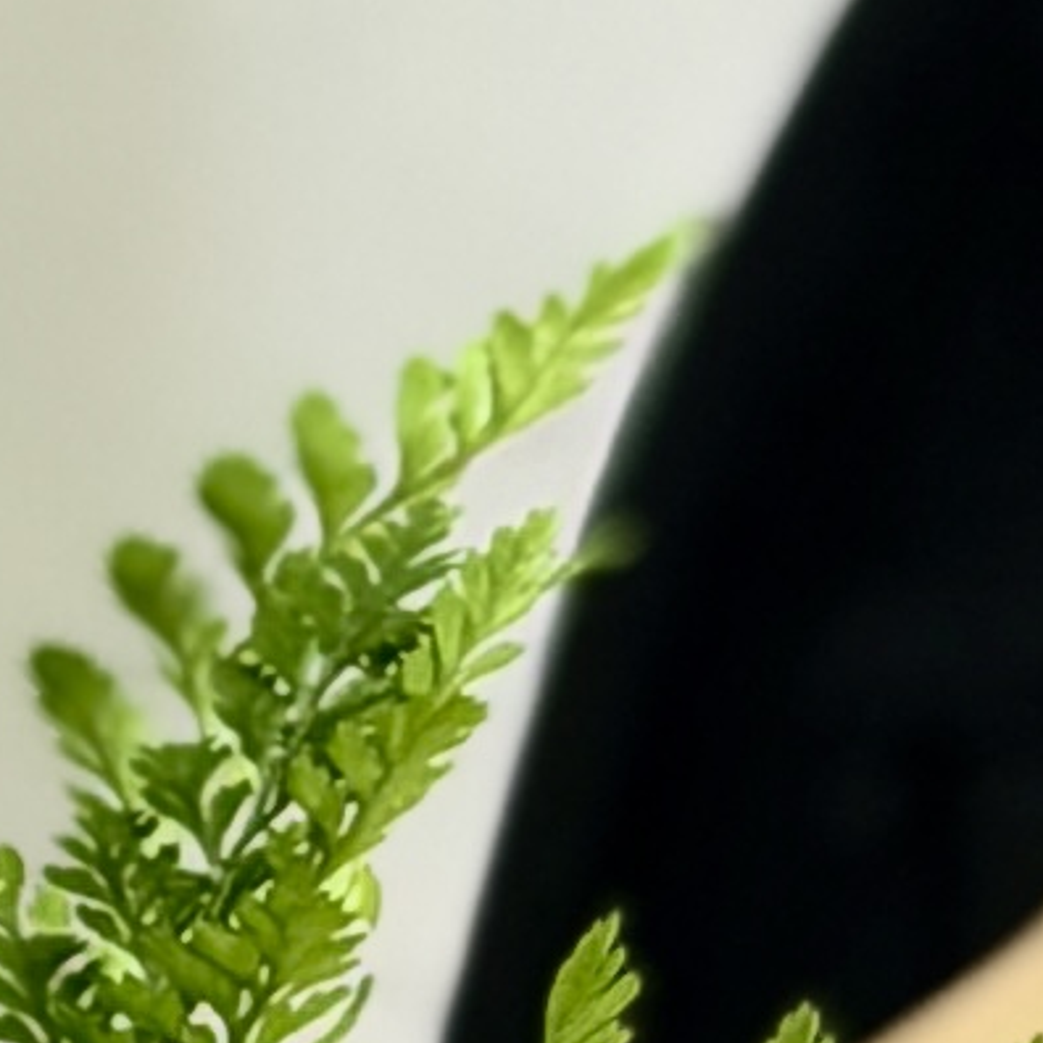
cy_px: -527
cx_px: -2336
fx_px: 14726
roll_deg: +0.7
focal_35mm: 432
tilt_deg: -9.6
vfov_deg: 4.0
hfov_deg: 3.9
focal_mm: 6.76
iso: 64
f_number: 1.78
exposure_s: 1/121
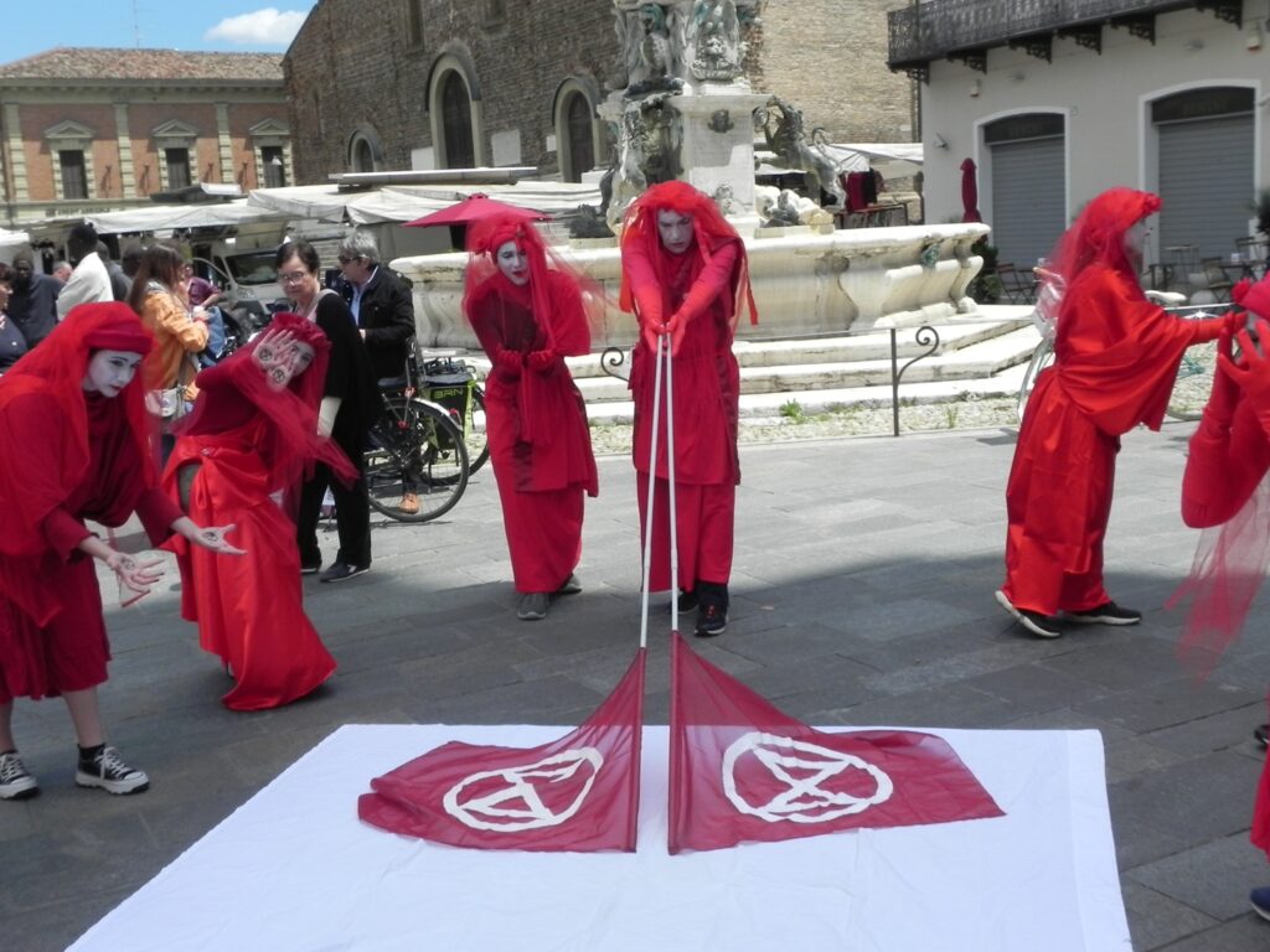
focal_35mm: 41
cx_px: 635
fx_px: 1504
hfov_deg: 45.8
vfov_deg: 35.1
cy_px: 476
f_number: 7.1
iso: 160
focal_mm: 7.3
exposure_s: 1/418
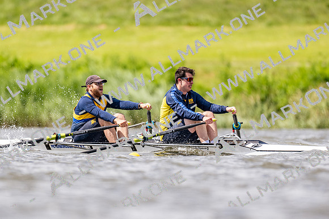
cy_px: 110
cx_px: 164
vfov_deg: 1.5
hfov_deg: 2.3
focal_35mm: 900
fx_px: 8220
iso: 320
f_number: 4
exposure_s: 1/2500
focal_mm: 600
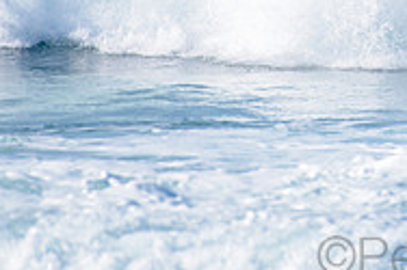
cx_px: 485
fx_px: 17440
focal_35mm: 1544
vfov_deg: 0.9
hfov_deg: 1.3
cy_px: -103
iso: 200
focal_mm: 500
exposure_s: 1/2500
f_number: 5.6
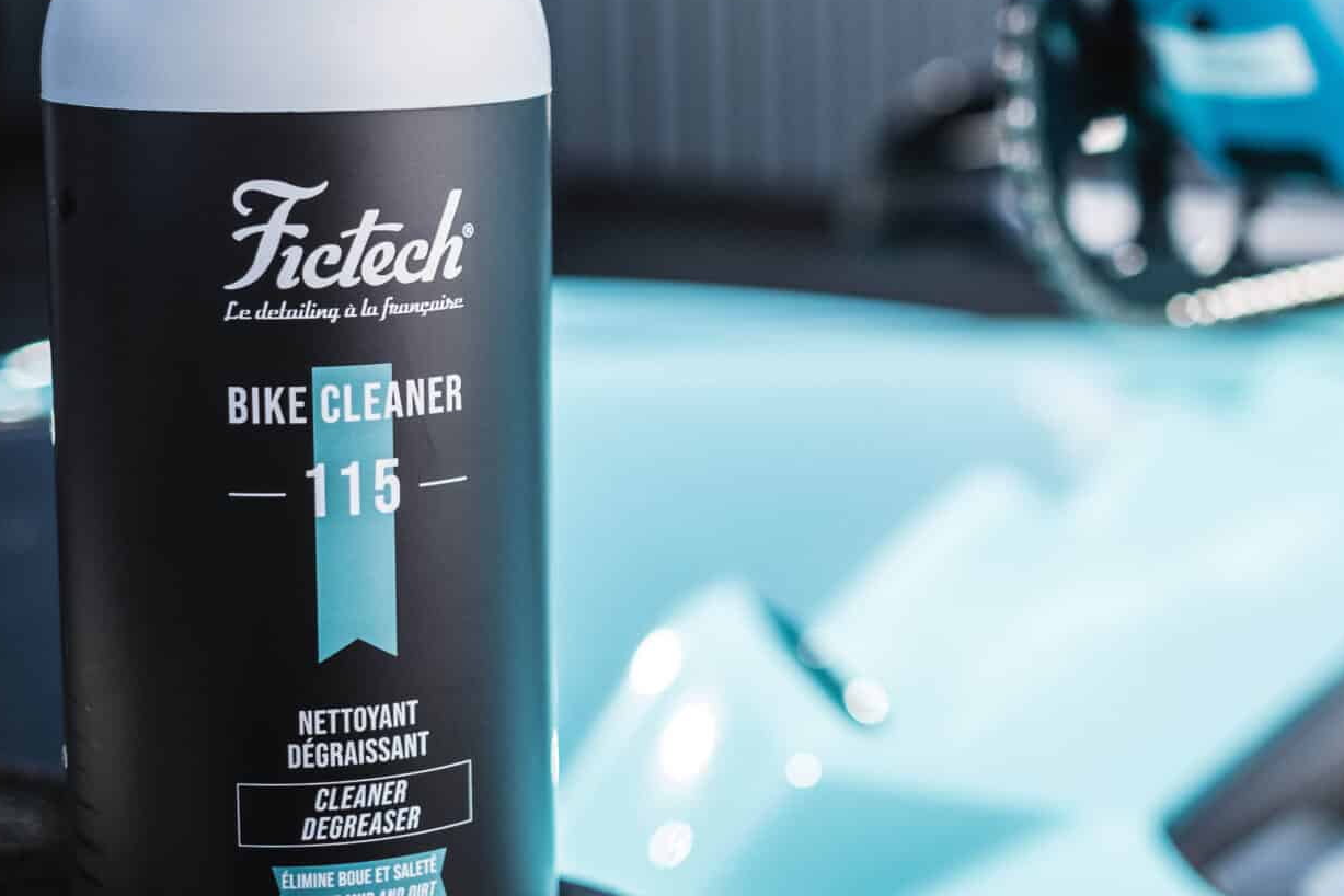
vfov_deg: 18.6
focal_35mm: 73
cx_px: 690
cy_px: 306
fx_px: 2725
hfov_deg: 27.7
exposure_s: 1/550
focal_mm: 23
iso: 160
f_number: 2
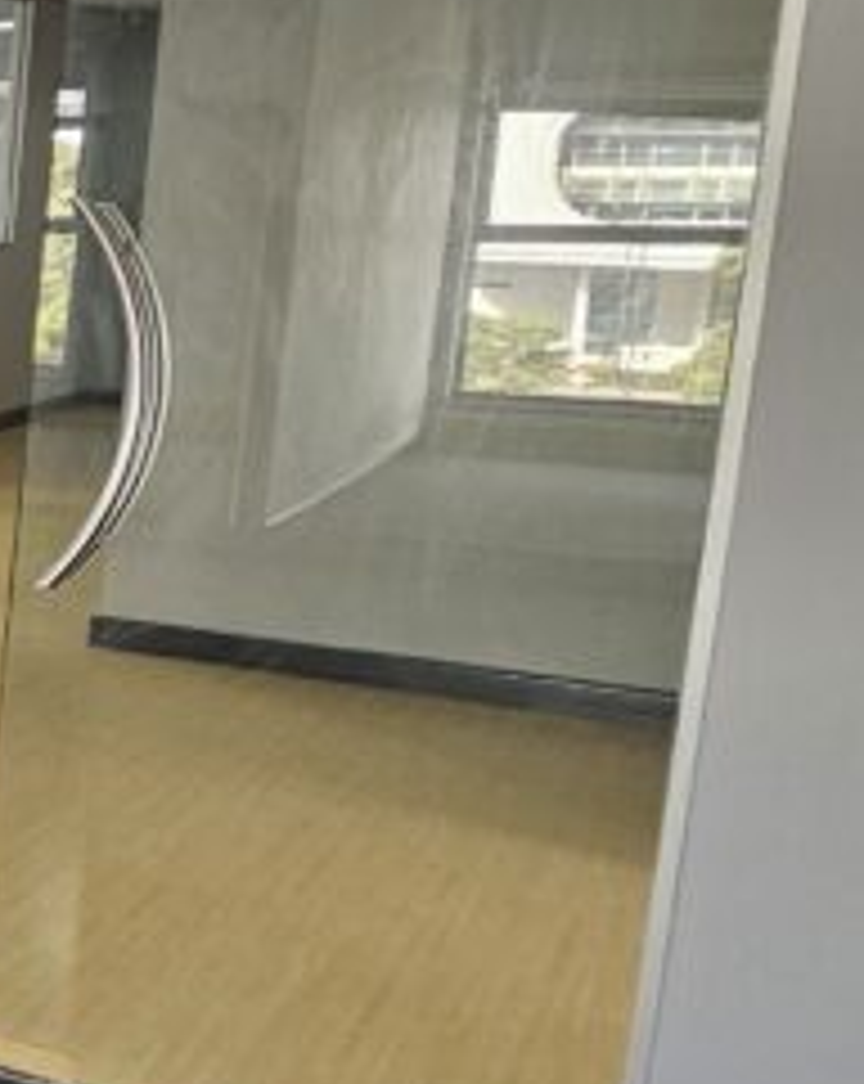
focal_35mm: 54
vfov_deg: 34.7
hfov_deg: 14.6
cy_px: 432
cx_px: -1282
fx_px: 1730
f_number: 2.2
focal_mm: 2.2
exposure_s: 1/50
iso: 100
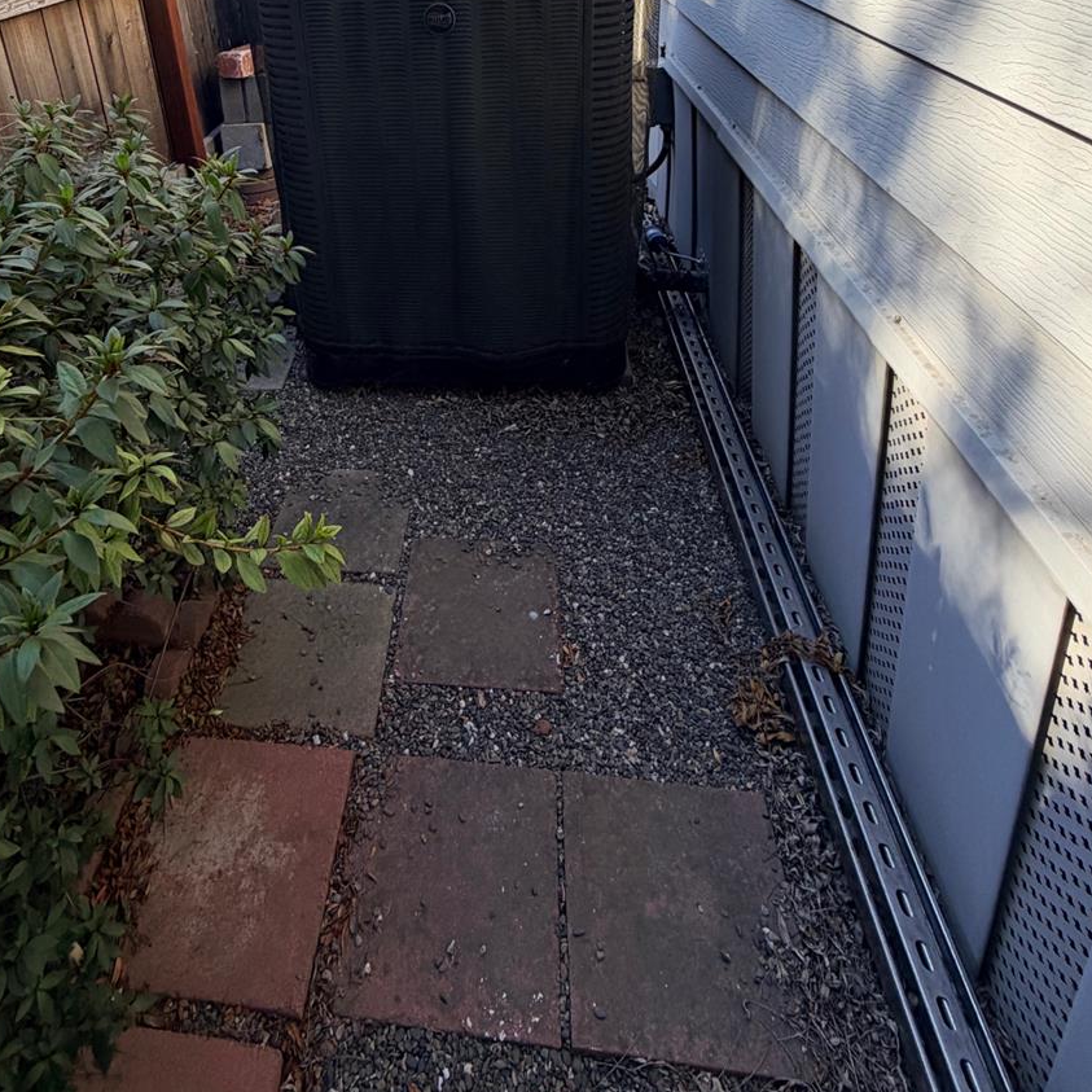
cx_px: 444
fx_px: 785
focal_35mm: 22
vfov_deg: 61.7
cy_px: 166
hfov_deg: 69.0
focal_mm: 2.22
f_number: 2.2
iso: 40
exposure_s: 1/232
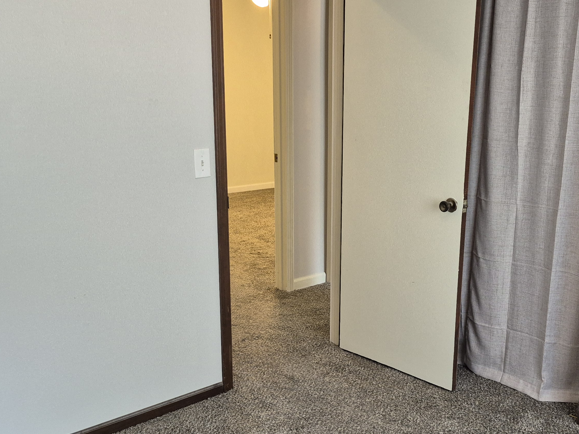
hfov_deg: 45.6
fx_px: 686
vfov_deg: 35.0
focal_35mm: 41
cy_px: 265
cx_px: 336
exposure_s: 1/120
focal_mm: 5.4
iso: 500
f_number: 1.8
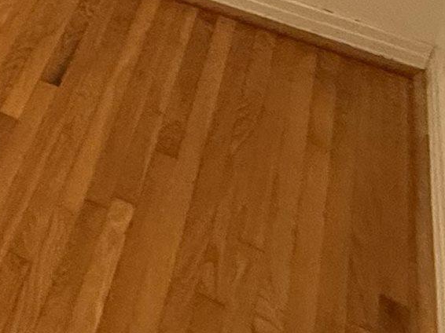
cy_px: -306
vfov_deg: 15.8
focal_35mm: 76
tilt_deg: -18.5
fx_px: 977
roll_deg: +1.0
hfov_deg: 16.4
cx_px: -535
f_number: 2.2
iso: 400
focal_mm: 2.22
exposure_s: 1/60
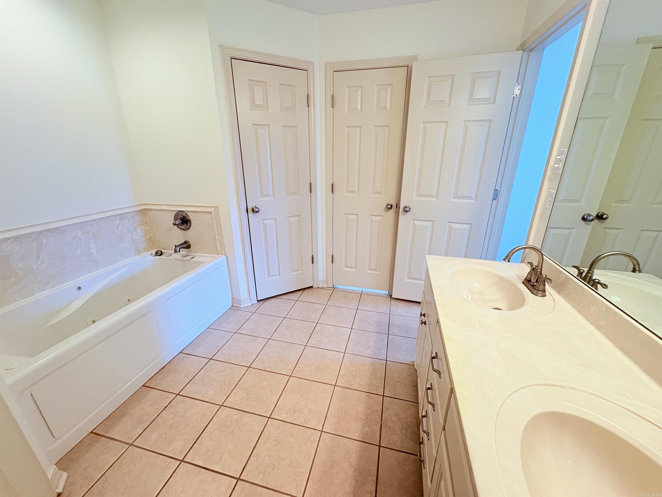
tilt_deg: -19.1
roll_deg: -0.2
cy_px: 248
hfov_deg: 102.1
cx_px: 331
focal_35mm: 14
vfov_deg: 85.7
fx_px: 268
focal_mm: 2.22
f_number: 2.2
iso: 160
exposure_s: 1/120
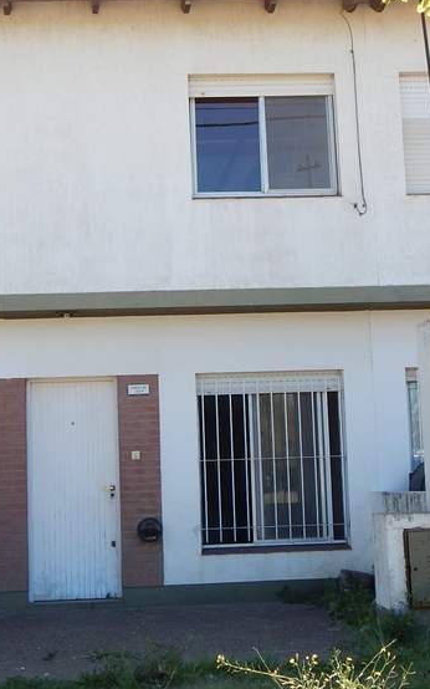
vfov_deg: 32.0
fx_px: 1201
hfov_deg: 20.3
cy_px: 313
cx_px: 200
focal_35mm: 64
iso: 125
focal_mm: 6.1
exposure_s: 1/400
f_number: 3.3
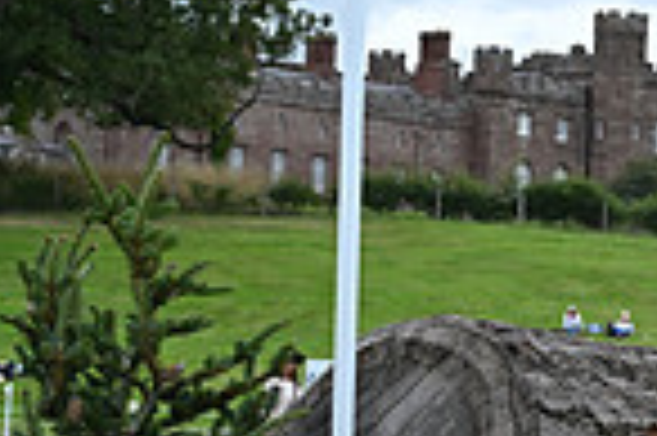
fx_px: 3628
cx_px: 1296
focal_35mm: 199
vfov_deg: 6.9
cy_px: 299
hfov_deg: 9.7
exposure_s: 1/1250
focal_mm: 50
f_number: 5.6
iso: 720
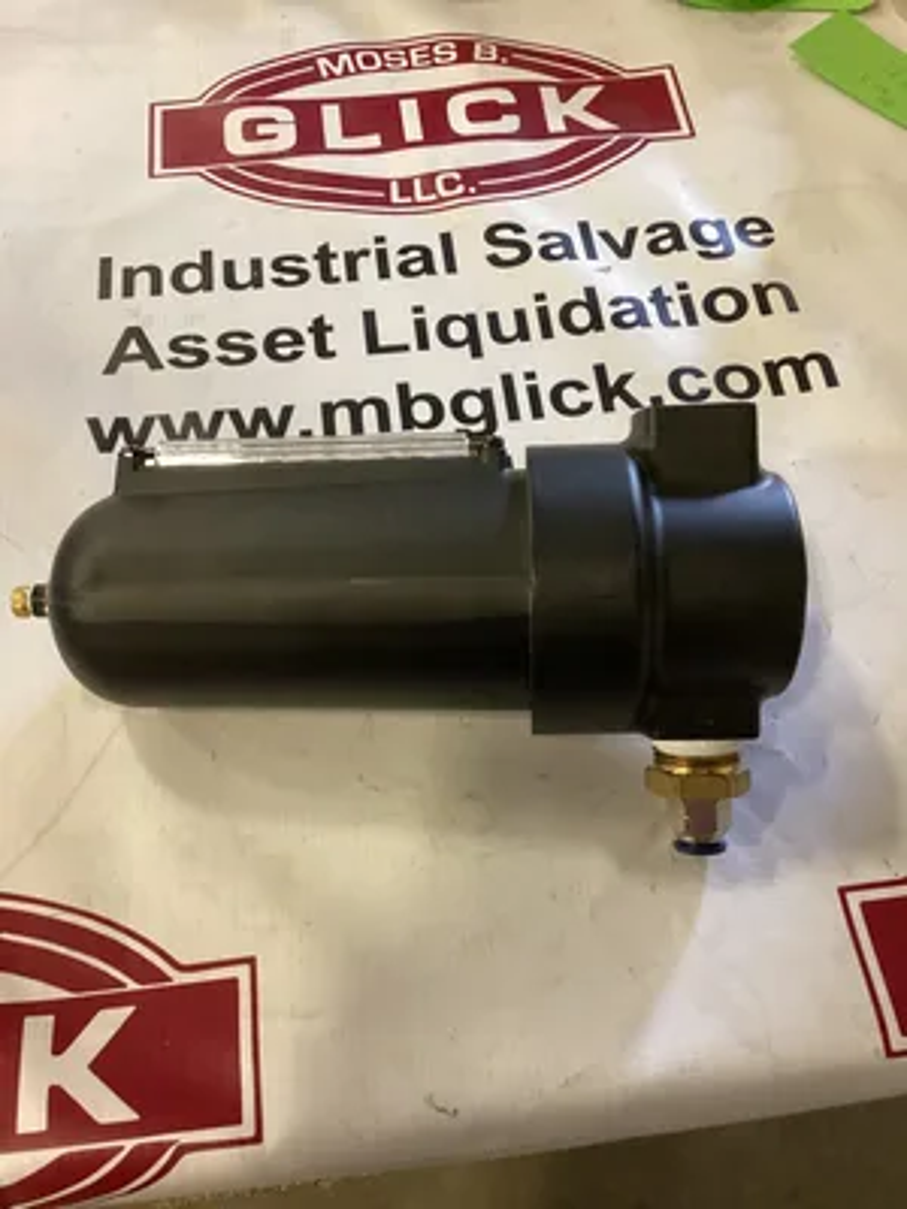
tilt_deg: -61.2
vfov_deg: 58.4
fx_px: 1083
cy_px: 604
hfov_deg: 45.4
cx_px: 454
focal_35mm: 31
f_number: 2.4
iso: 400
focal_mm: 3.3
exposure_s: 1/33
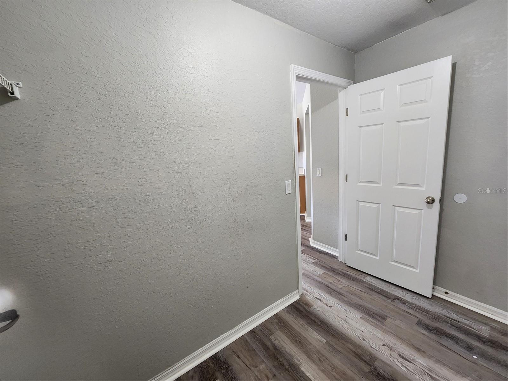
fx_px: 191
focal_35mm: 13
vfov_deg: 89.9
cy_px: 190
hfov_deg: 106.2
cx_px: 254
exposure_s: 1/40
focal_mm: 2.2
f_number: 2.2
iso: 400
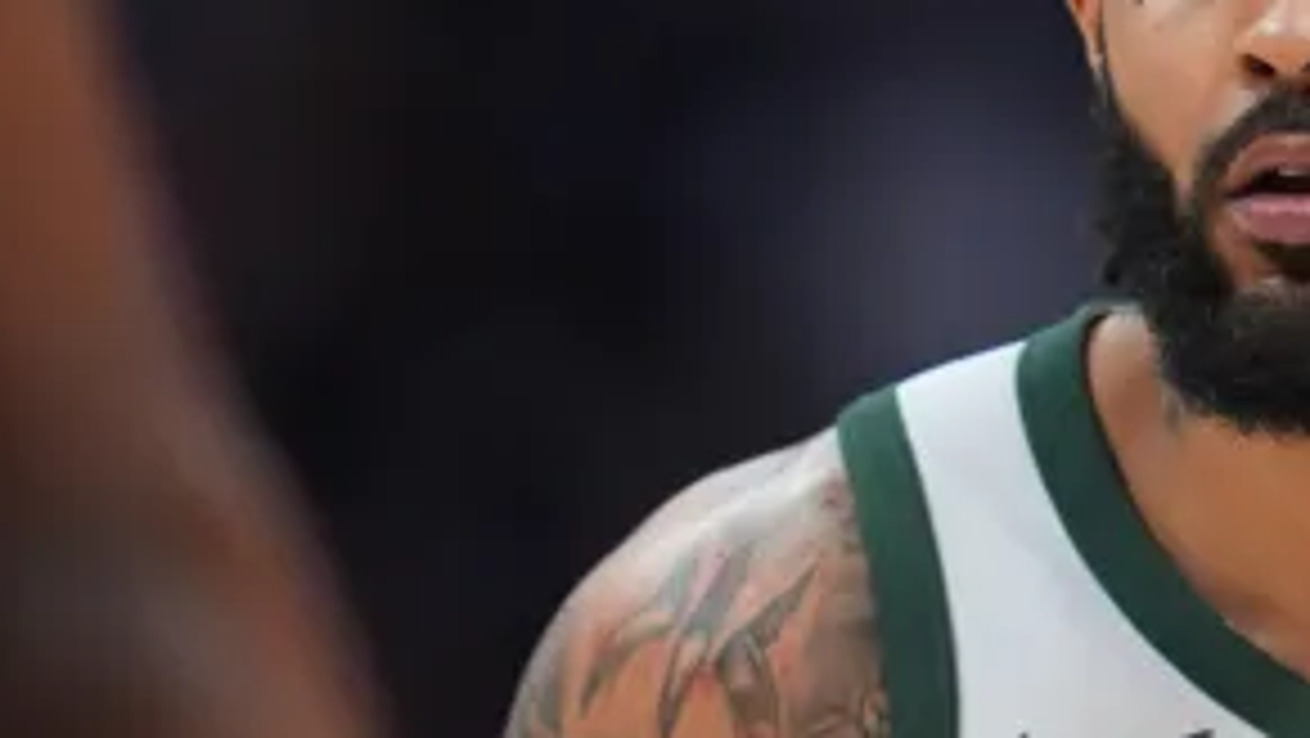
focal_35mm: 1081
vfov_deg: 1.1
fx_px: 37567
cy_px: 333
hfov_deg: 2.0
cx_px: 1103
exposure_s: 1/2000
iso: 5000
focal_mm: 400
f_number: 3.2
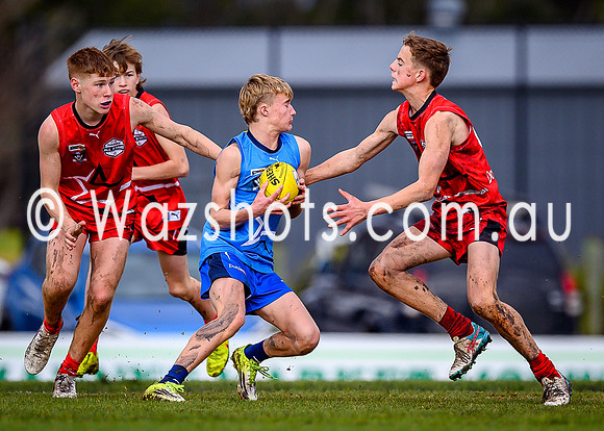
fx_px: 17905
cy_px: 174
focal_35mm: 1044
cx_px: 335
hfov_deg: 1.9
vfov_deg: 1.4
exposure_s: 1/1600
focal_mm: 500
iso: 320
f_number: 4
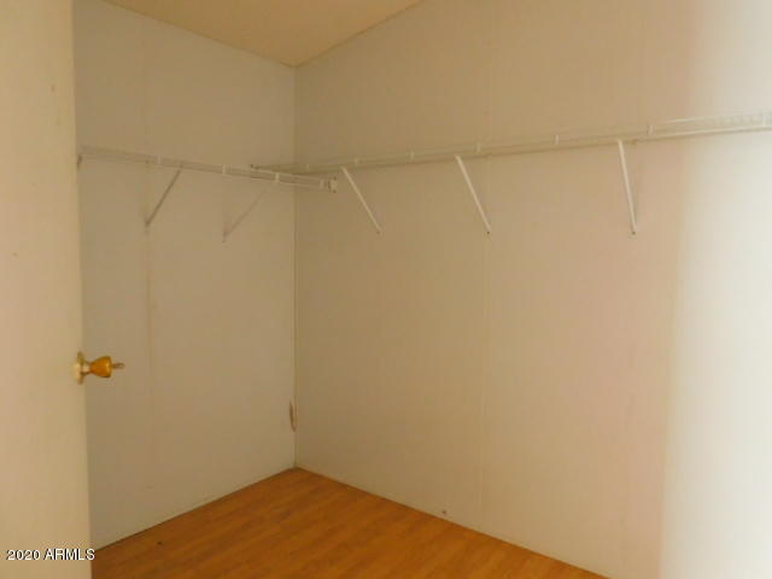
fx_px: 535
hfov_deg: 71.6
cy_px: 290
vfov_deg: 56.8
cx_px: 386
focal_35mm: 24
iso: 400
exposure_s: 1/8
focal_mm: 4.3
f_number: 3.3
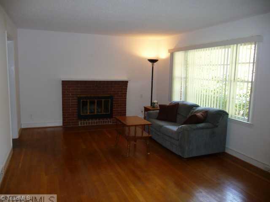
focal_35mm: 28
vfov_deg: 49.7
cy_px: 101
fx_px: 218
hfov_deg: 63.4
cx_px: 135
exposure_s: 1/30
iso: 200
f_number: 3.3
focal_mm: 4.7
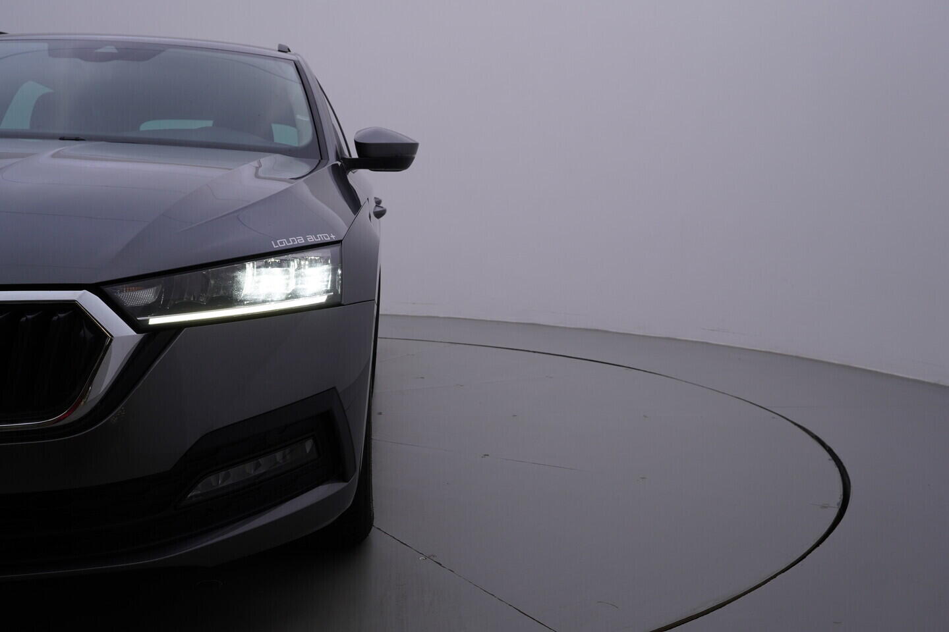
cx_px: 474
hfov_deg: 53.1
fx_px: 949
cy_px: 316
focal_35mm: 36
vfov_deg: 36.9
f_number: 5
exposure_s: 1/125
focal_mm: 24
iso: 125
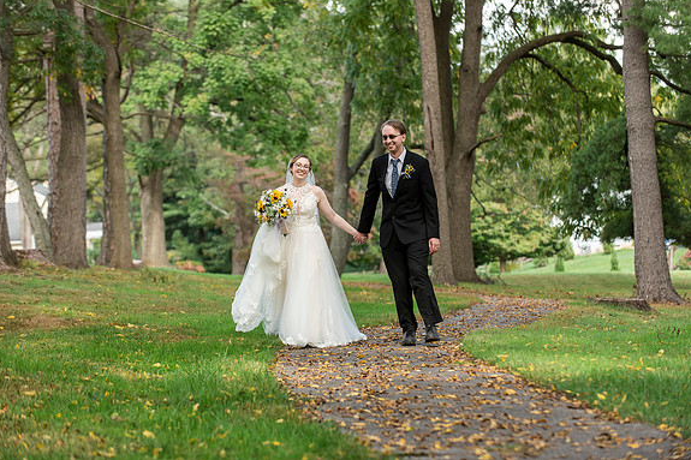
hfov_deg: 17.5
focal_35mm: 117
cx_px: 344
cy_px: 229
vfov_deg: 11.7
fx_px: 2245
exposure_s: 1/500
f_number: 4
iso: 400
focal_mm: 116
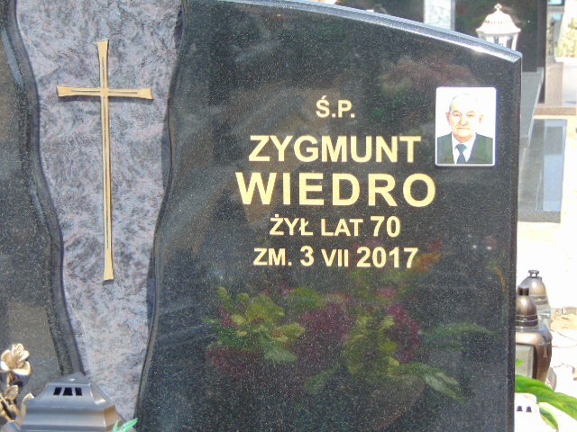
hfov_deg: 18.2
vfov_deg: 13.7
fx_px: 1800
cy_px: 216
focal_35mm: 108
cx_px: 288
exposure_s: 1/400
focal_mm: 19.4
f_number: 3.9
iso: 80
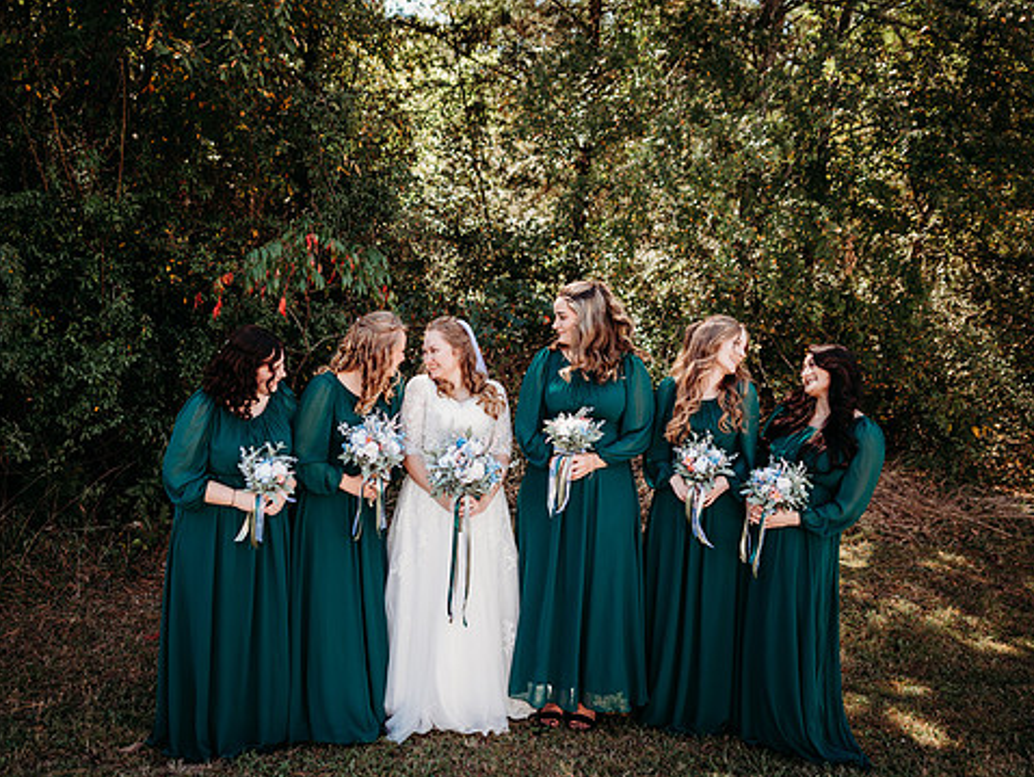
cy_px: 414
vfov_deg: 49.7
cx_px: 467
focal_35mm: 28
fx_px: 837
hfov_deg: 63.3
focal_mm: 24
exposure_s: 1/800
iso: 160
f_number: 2.2
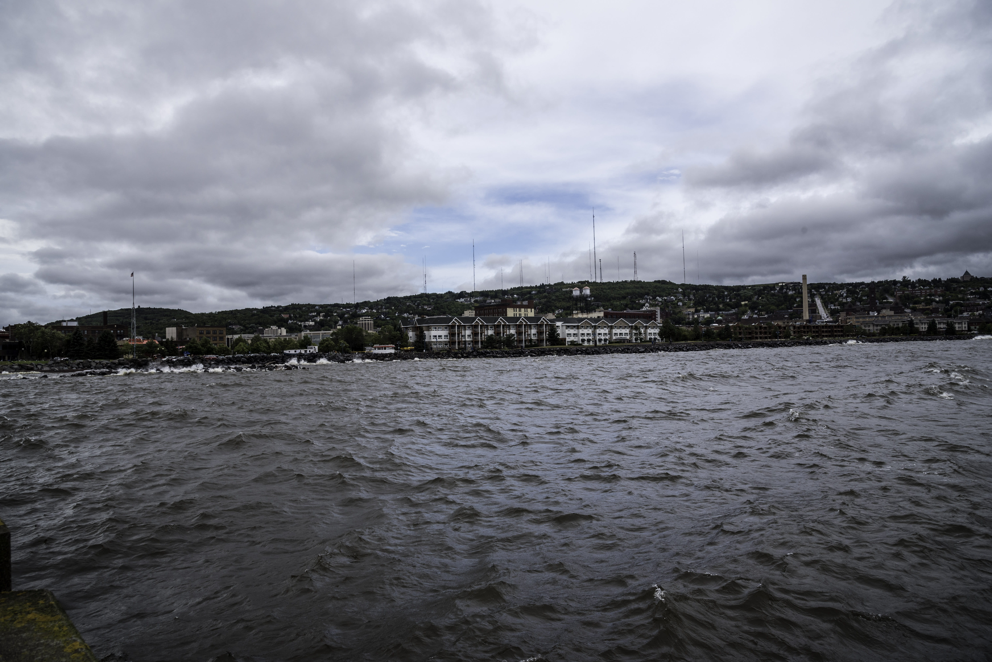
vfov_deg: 53.2
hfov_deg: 73.7
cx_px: 496
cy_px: 331
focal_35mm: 24
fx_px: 662
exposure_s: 1/500
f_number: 11
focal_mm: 24
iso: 400
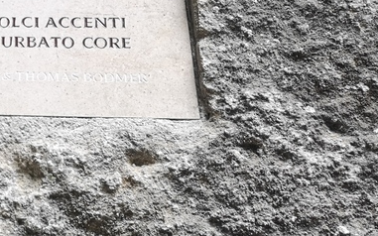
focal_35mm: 77
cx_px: -102
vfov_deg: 16.2
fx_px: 793
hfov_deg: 23.9
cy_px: -51
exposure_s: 1/50
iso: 64
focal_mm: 5.58
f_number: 1.8
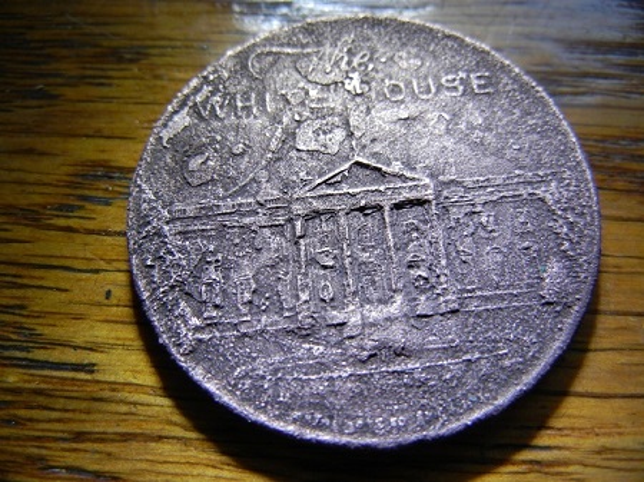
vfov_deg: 46.8
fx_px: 558
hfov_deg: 60.0
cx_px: 322
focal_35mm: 30
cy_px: 241
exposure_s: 1/65.2
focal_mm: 5.4
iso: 160
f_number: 3.5
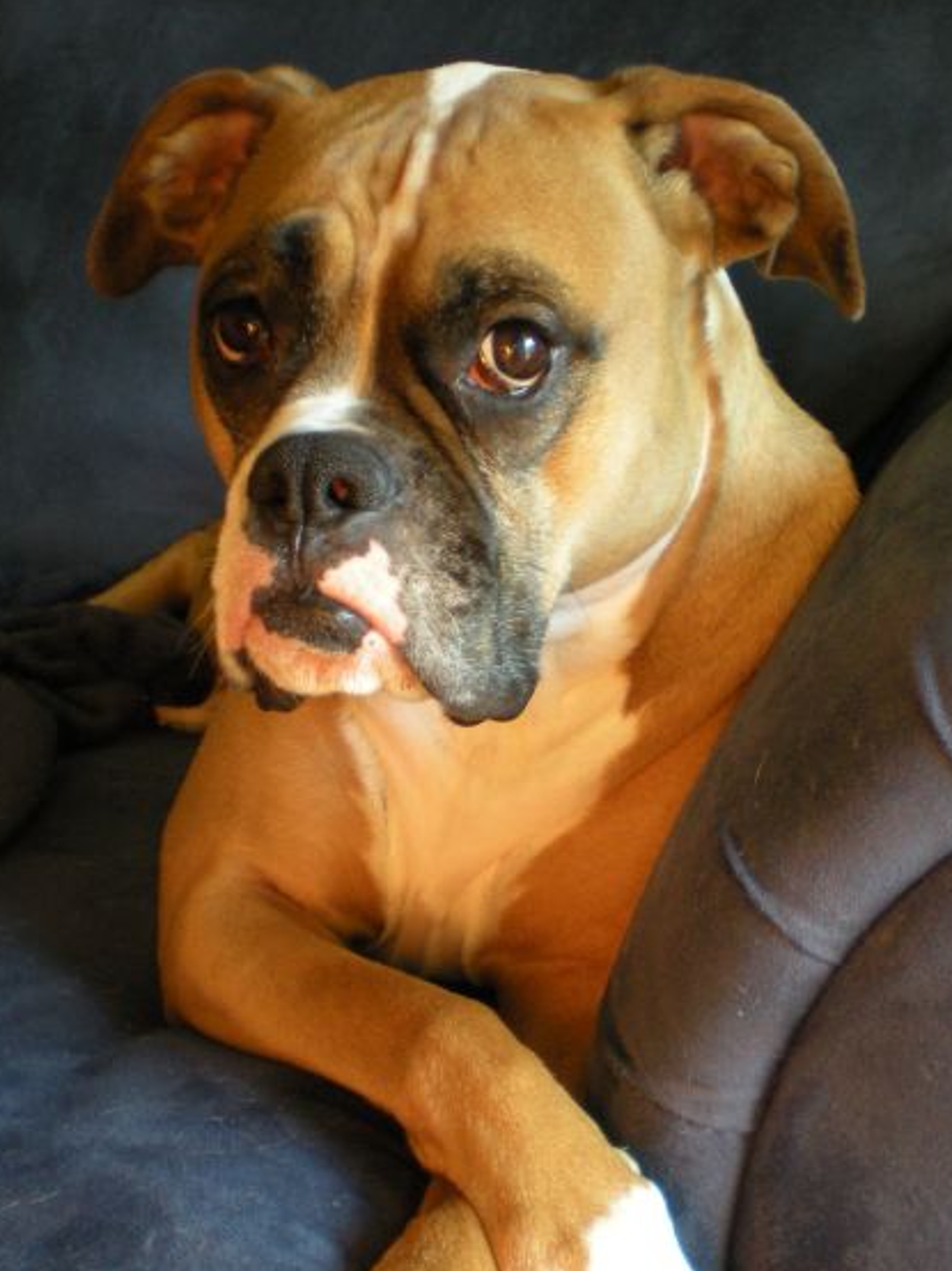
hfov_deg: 26.1
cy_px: 819
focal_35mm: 56
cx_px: 429
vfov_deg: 34.1
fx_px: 2055
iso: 200
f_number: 3.1
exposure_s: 1/38.6
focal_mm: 6.3
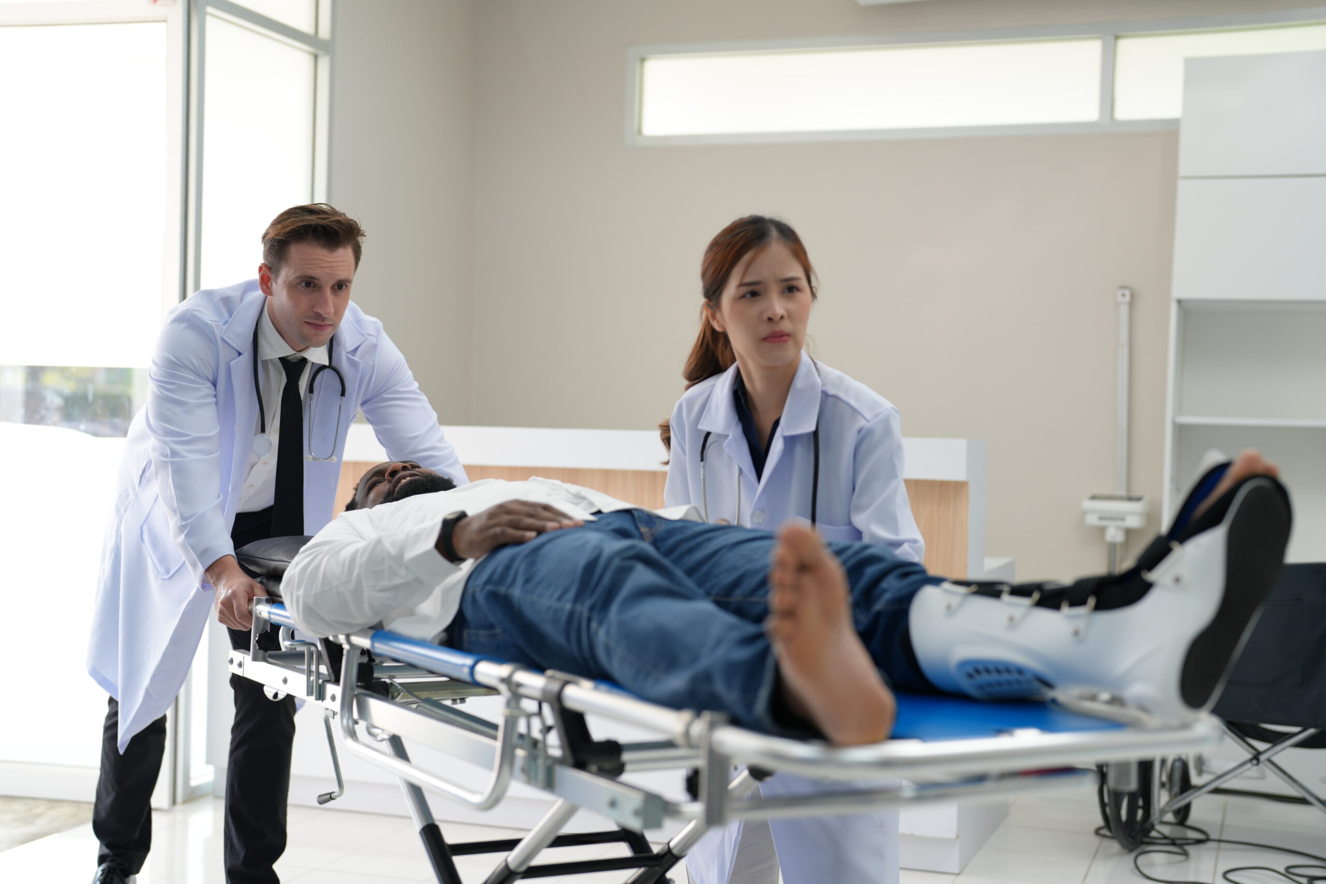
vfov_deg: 27.0
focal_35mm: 50
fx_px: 1842
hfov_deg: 39.6
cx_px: 663
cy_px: 442
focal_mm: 50
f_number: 2.2
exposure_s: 1/262
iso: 100
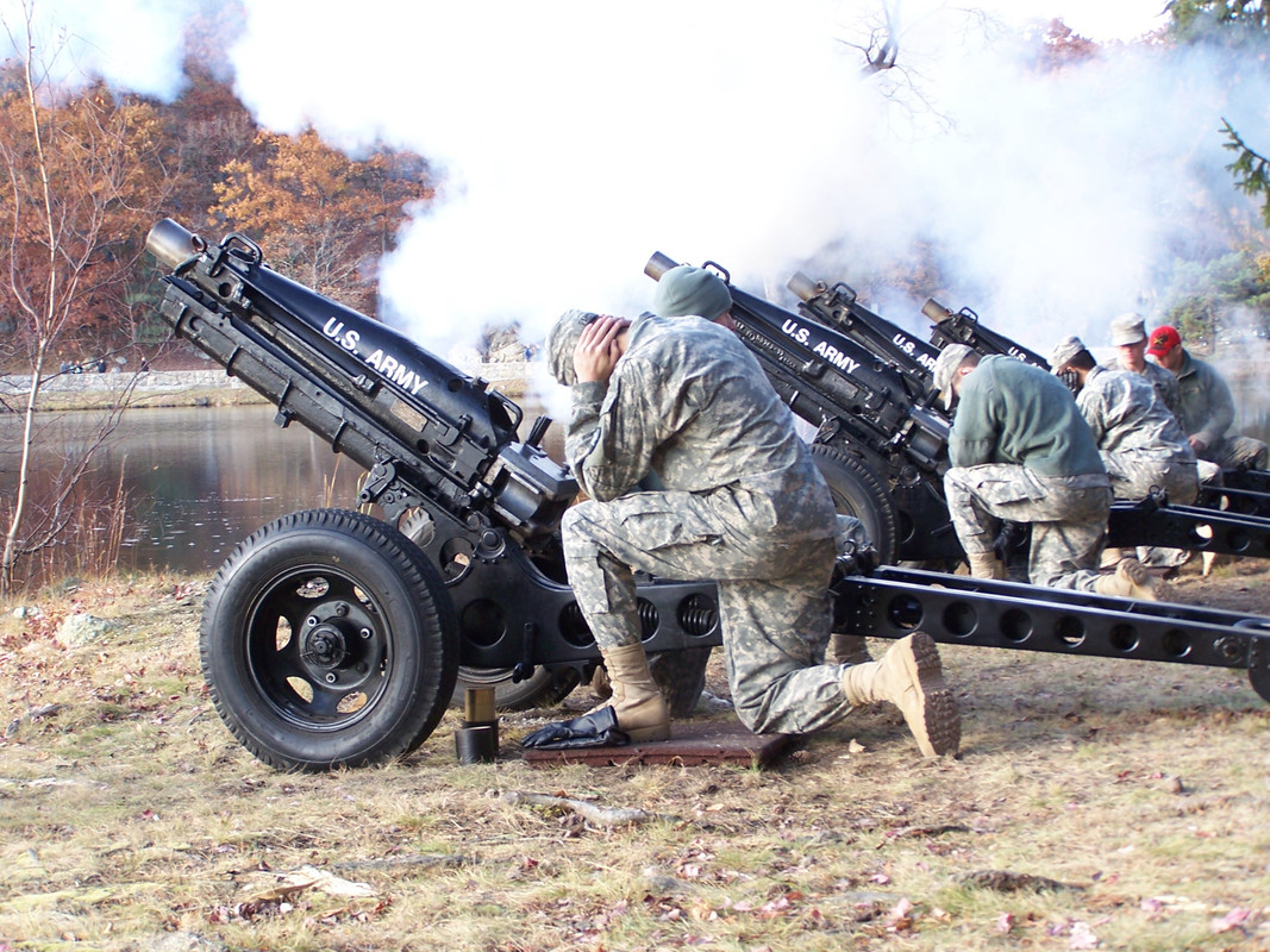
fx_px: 2531
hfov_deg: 28.2
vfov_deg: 21.3
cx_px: 635
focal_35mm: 69
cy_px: 476
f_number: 3.2
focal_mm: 11.5
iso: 80
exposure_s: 1/80
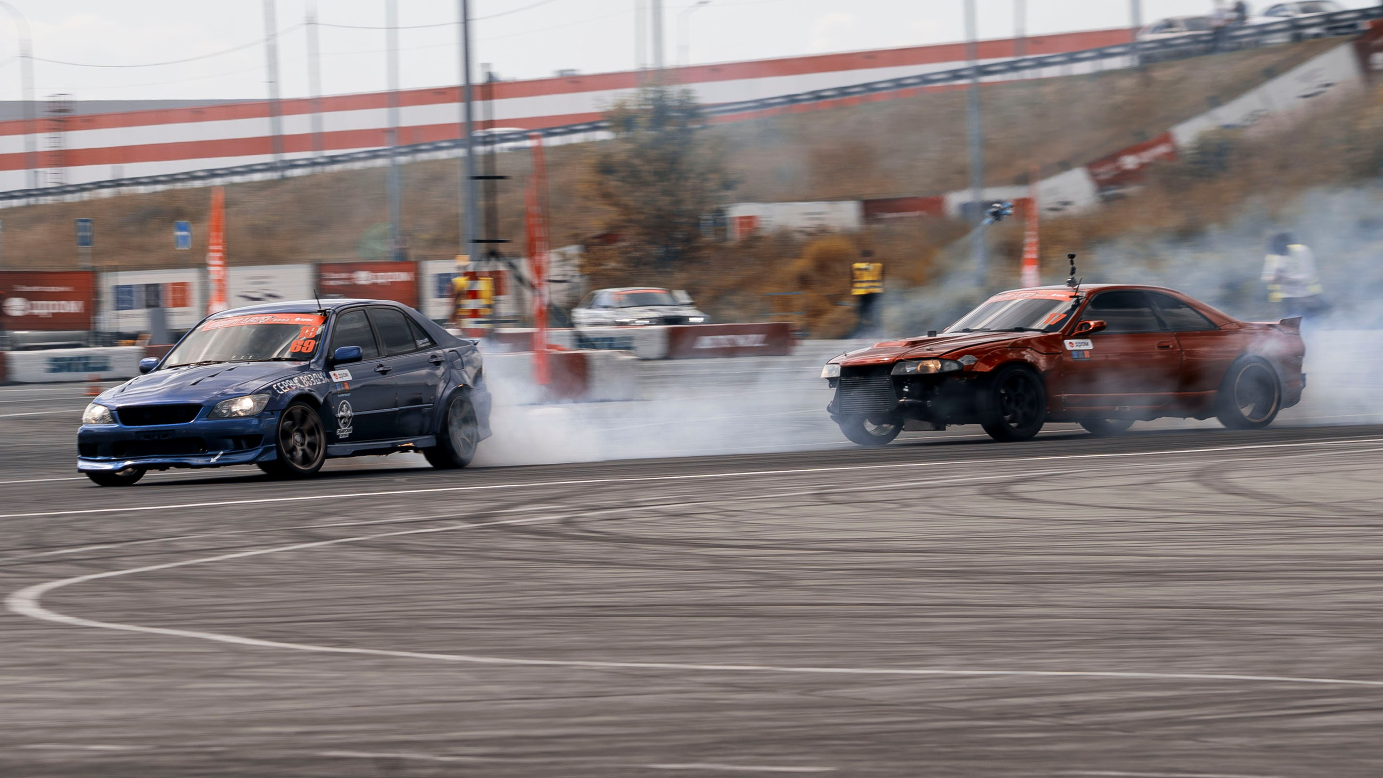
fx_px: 8694
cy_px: 412
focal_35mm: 237
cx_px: 564
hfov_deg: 9.1
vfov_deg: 5.1
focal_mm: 110
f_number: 10
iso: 100
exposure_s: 1/125
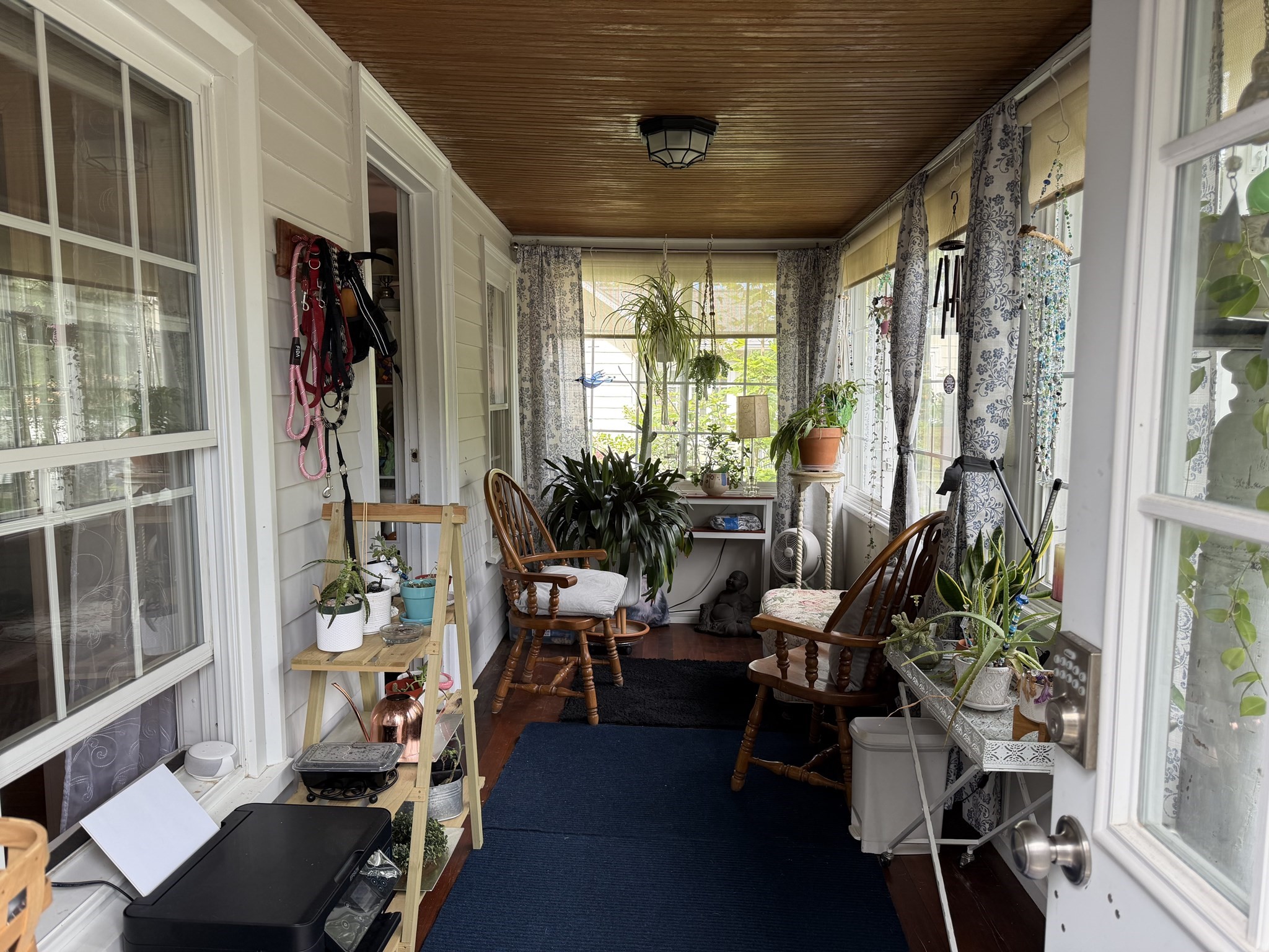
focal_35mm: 24
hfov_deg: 71.6
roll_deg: -0.4
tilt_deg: -5.4
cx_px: 634
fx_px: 880
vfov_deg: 56.8
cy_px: 476
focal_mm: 6.76
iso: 80
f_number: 1.78
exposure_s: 1/183
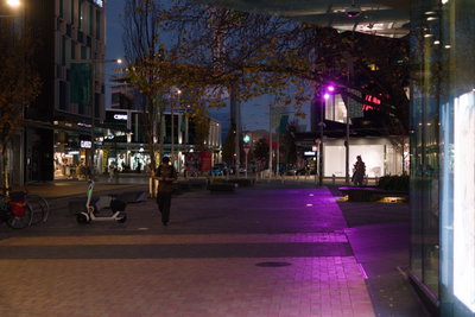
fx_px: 693
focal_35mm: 52
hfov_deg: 37.8
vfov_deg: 25.8
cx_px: 238
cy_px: 158
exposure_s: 1/640
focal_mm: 35
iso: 800
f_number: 1.8
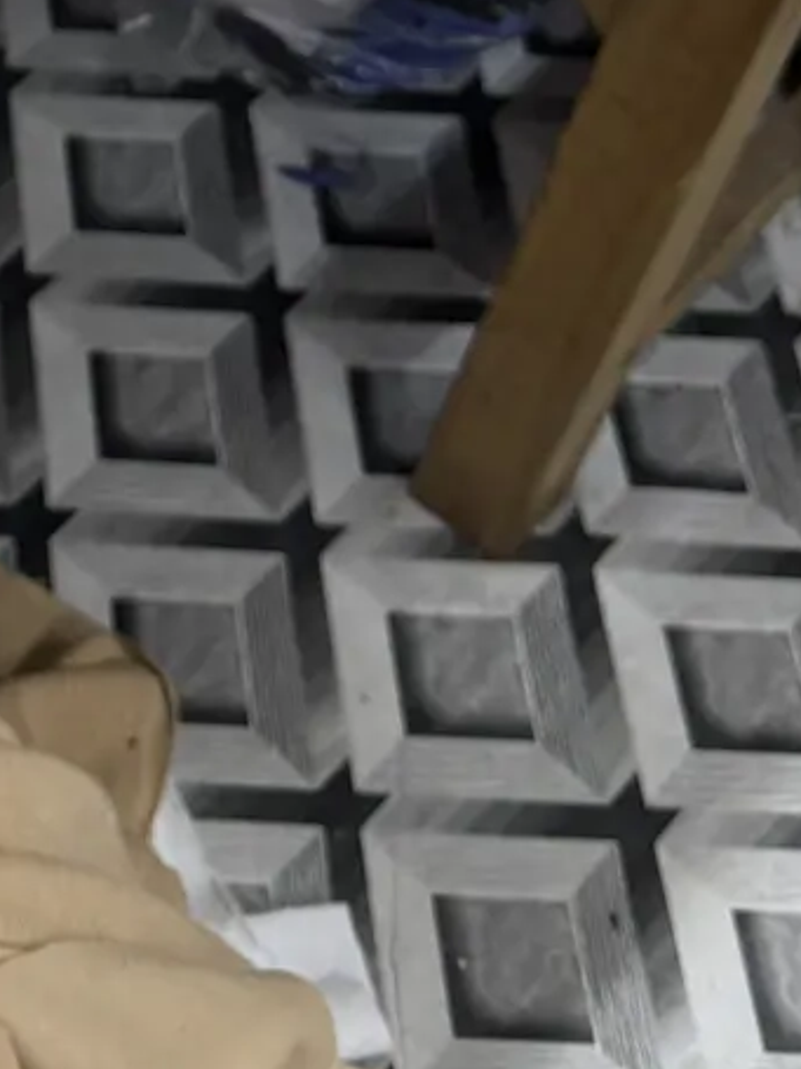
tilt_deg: -40.7
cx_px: -493
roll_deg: -1.3
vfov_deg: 18.4
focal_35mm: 95
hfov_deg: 14.3
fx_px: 2932
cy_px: -529
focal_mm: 6.86
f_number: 1.78
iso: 50
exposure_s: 1/114
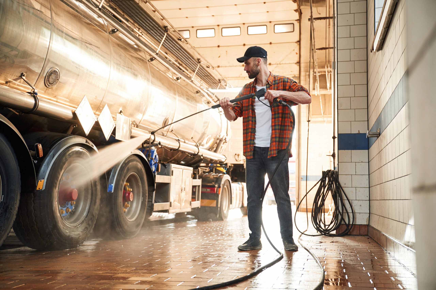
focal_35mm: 40
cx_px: 218
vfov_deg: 33.4
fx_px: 484
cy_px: 145
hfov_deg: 48.5
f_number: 3.2
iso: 640
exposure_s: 1/100
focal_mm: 40
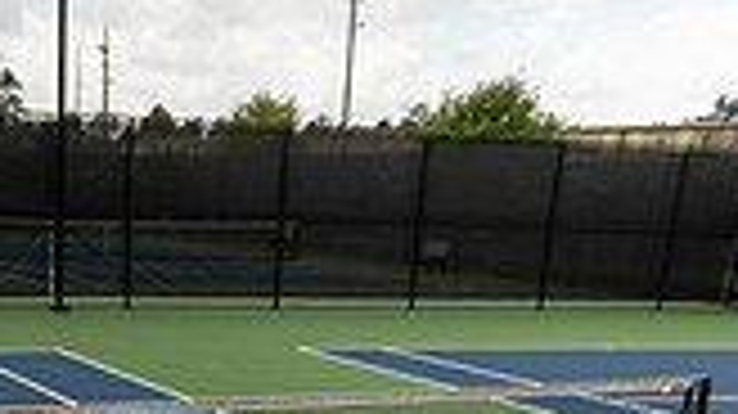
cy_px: 976
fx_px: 1349
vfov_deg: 13.3
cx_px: 130
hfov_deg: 29.8
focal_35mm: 69
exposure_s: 1/250
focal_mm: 24
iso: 100
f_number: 5.6
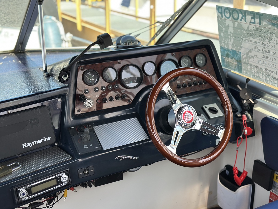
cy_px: 104
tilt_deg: -20.2
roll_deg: +1.5
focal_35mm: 48
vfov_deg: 30.3
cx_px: 139
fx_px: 385
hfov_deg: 39.7
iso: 80
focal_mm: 6.86
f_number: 1.78
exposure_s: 1/368
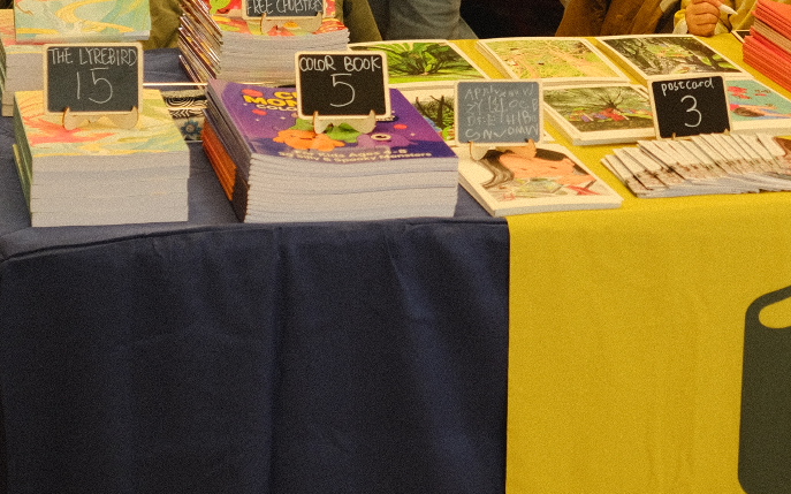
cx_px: 746
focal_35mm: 108
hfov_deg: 18.9
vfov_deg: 12.0
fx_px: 2328
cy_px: -7
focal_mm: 27
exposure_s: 1/40
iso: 500
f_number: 2.8
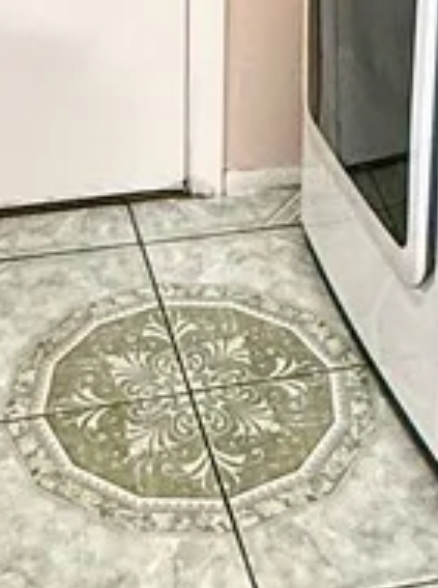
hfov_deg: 19.3
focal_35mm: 76
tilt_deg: -9.4
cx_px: 193
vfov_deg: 22.3
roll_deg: +0.3
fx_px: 1287
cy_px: -227
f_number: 2.2
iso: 320
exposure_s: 1/60
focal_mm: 2.22
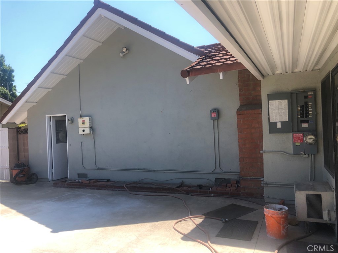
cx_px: 169
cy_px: 126
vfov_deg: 49.7
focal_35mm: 28
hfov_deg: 63.4
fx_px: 273
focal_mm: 4
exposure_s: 1/810
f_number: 1.8
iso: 20
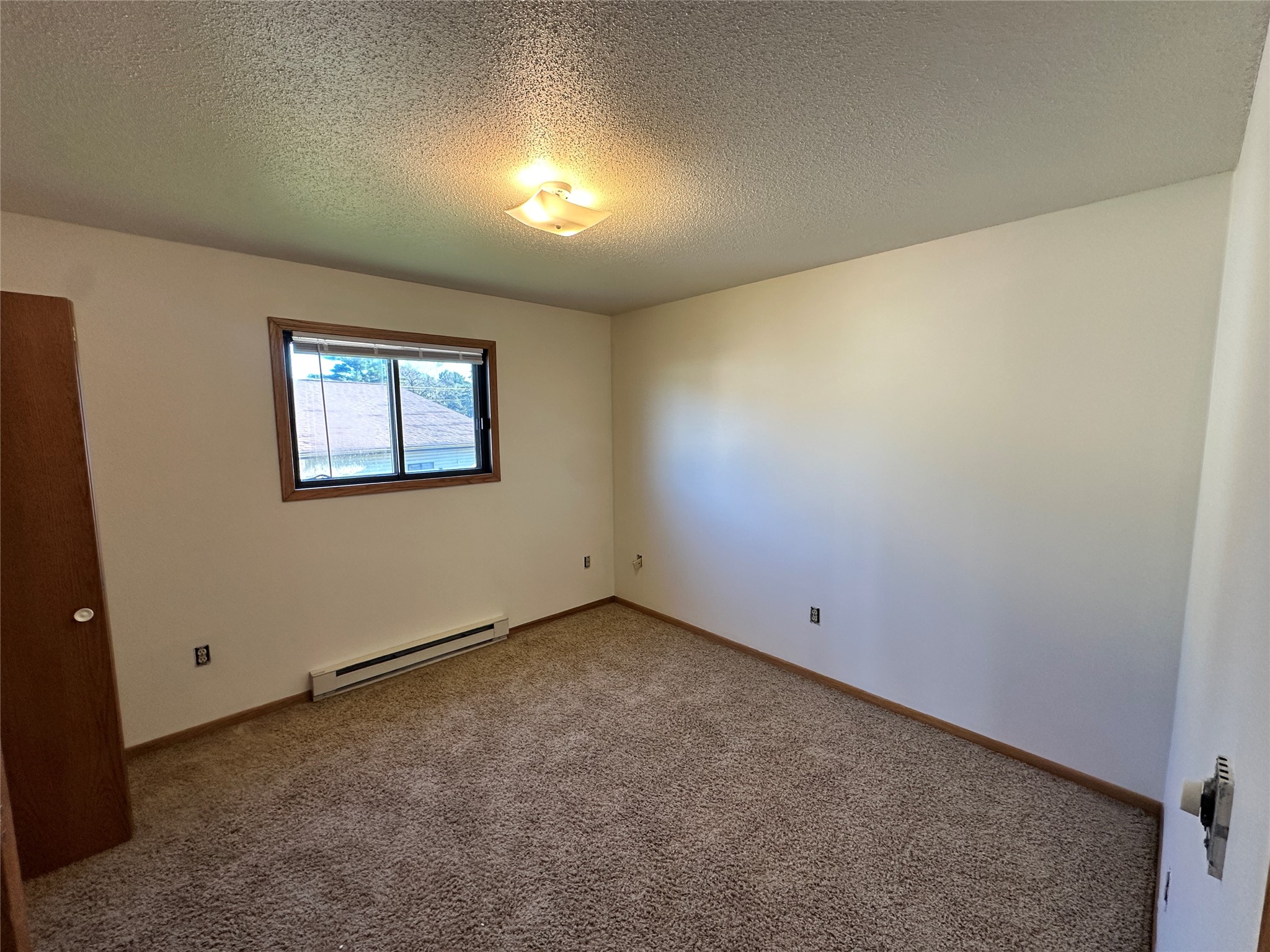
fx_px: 514
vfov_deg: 85.7
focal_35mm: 14
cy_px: 476
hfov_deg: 102.1
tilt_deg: -5.9
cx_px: 635
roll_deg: +0.7
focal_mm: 2.22
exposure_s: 1/120
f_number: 2.2
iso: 200
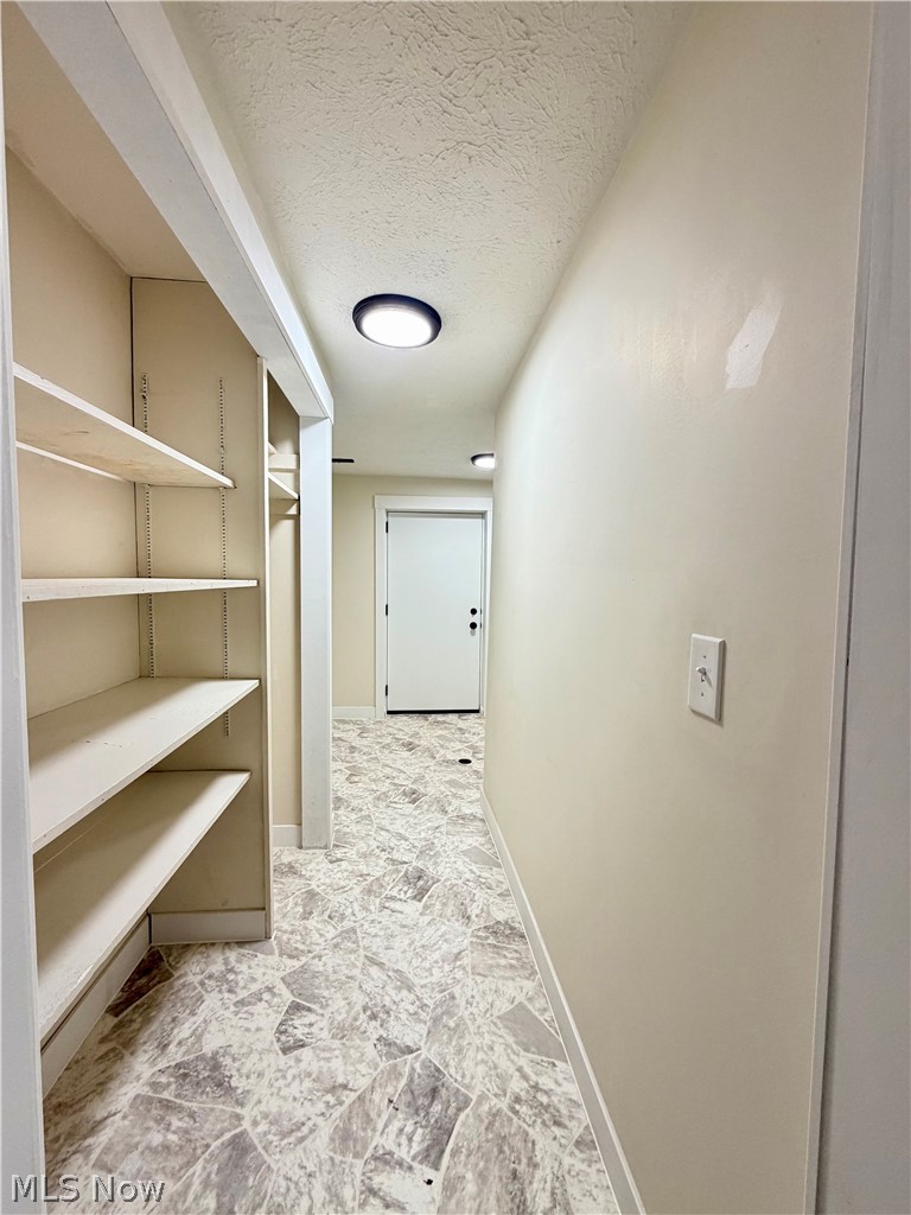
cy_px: 608
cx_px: 456
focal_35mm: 14
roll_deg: -1.7
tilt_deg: -3.7
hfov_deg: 85.7
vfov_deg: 102.1
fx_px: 491
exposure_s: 1/60
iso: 200
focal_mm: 2.22
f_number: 2.2
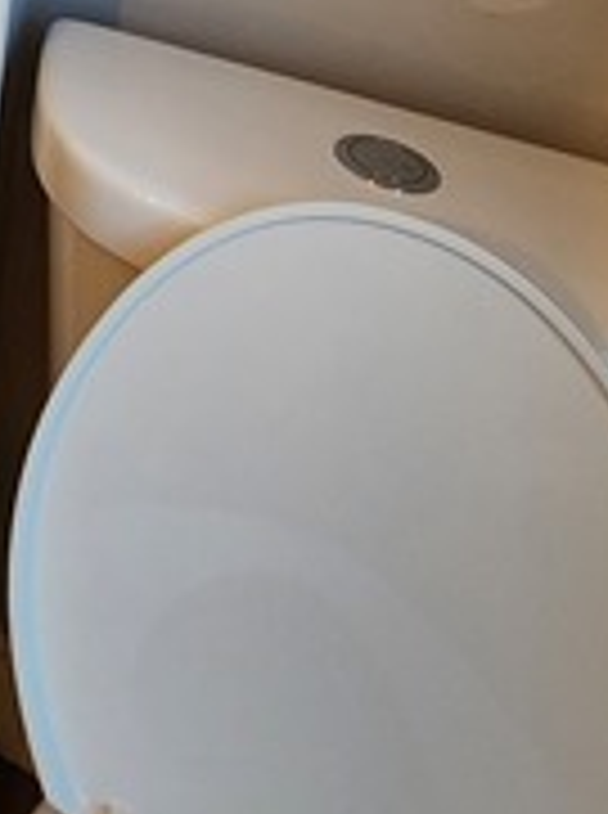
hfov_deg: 23.5
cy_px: -349
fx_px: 1128
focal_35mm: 48
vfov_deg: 28.7
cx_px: -324
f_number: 2.2
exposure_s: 1/60
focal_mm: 2.2
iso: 250
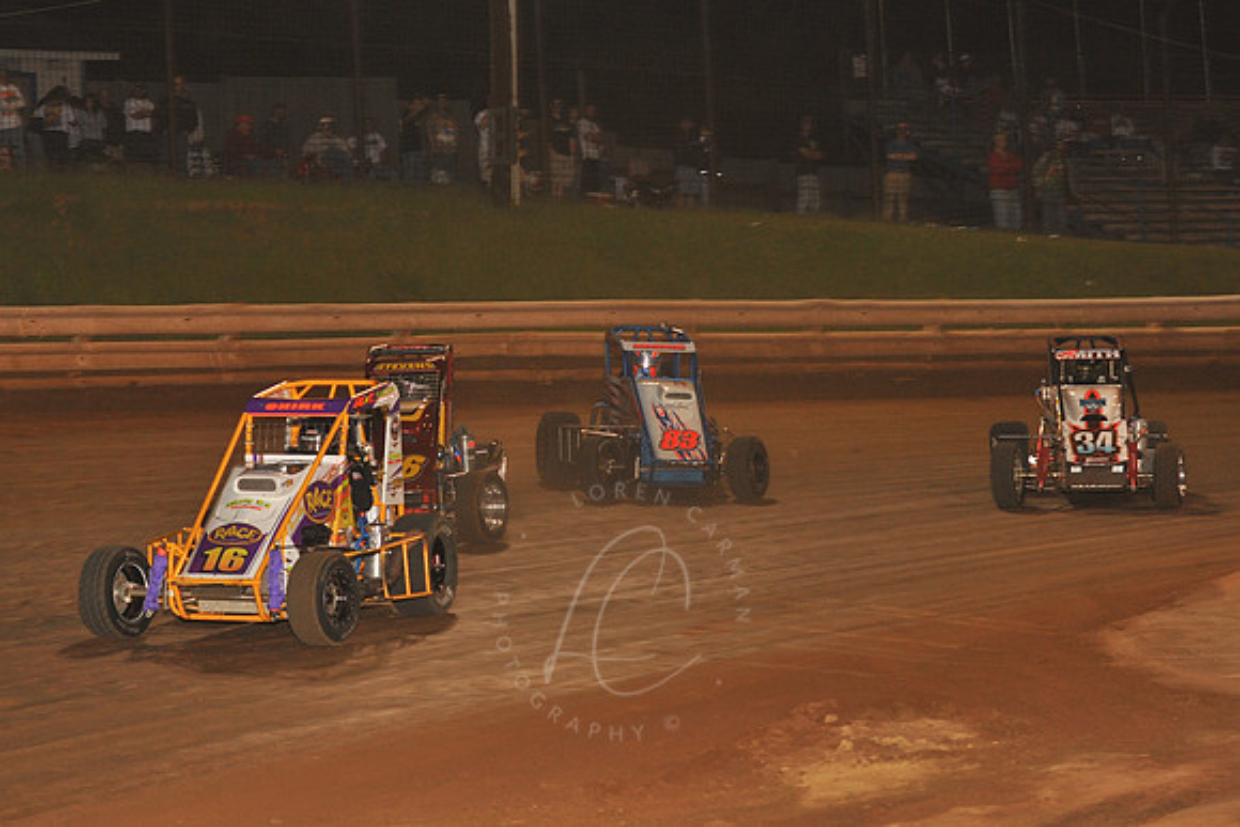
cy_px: 414
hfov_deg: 25.4
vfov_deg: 17.1
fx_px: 2756
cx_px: 620
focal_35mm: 80
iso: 1000
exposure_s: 1/250
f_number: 6.3
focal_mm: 80
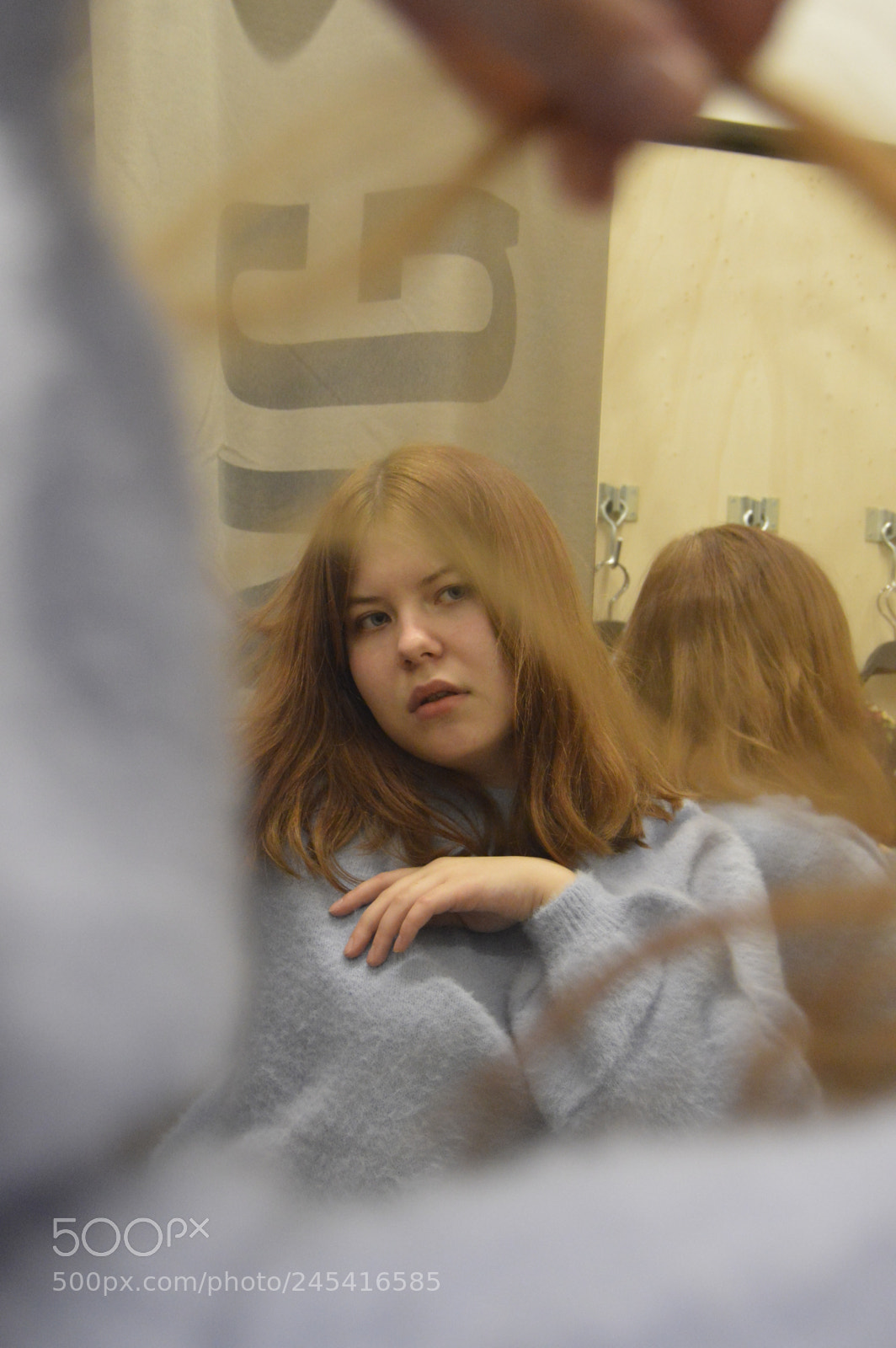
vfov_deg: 35.1
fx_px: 2132
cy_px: 674
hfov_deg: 23.7
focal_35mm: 57
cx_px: 448
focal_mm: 38
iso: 3200
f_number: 4.8
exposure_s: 1/160
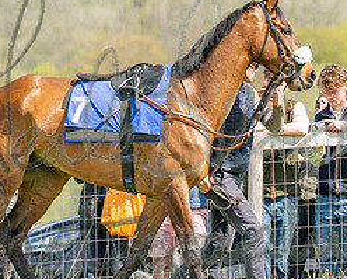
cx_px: 249
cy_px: 86
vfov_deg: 2.0
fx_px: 7876
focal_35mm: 766
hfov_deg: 2.5
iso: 400
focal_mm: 200
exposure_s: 1/2500
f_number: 4
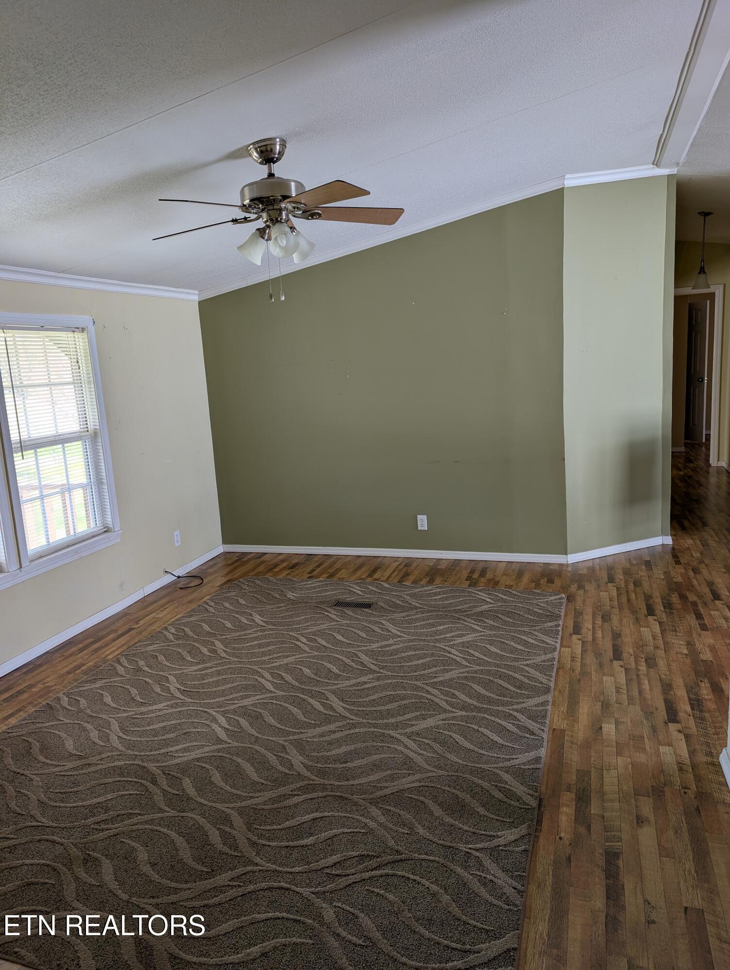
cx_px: 365
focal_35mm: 24
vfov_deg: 71.5
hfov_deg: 56.9
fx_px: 673
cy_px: 485
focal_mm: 6.9
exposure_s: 1/43.4
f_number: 1.68
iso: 20
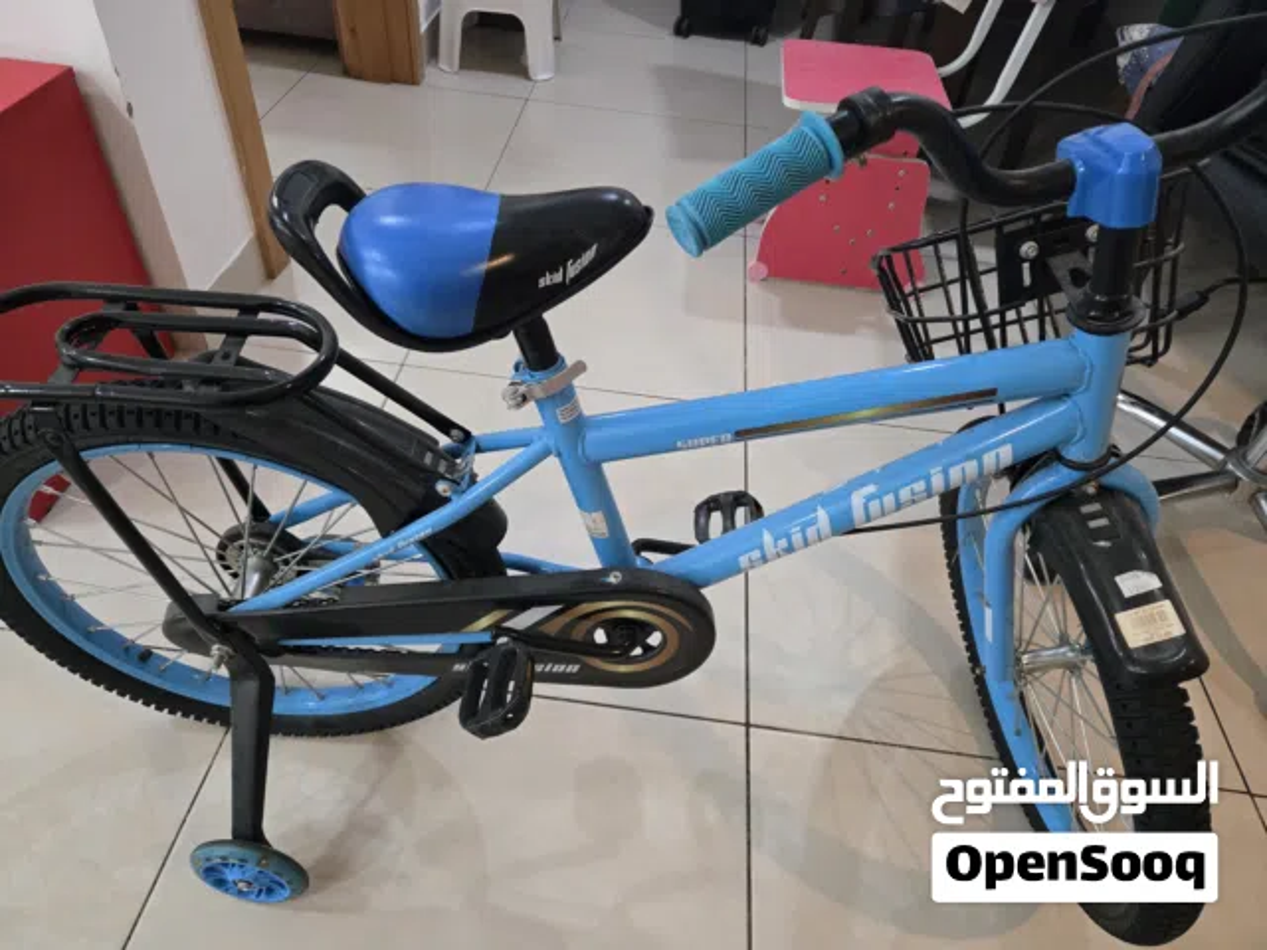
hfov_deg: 73.9
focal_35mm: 23
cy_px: 475
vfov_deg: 58.9
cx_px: 634
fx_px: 842
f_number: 1.8
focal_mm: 5.4
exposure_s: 1/100
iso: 1000
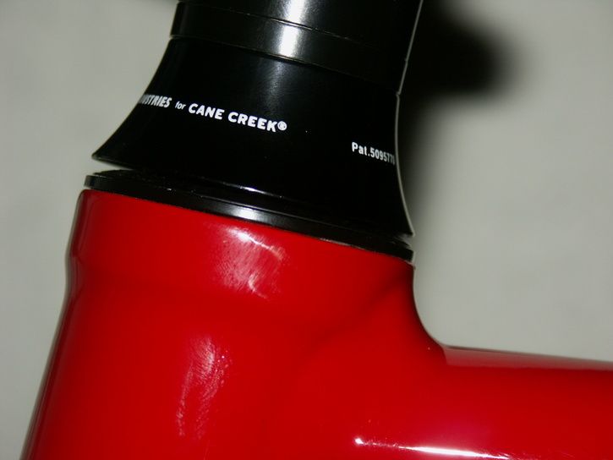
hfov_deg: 9.9
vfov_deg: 7.4
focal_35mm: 200
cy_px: 230
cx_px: 306
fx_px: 3542
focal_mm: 50.8
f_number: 3.5
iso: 100
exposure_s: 1/200
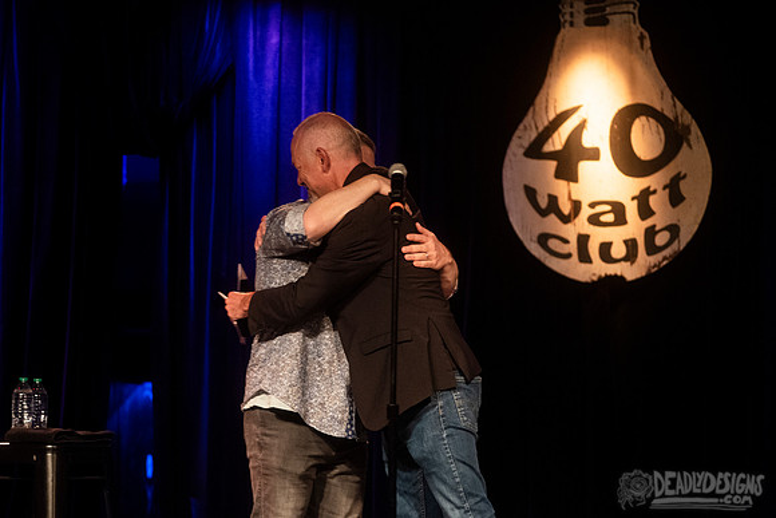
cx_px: 345
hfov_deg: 13.3
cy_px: 218
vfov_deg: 8.9
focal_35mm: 155
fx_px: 3338
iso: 2000
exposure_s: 1/100
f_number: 3.2
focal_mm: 125
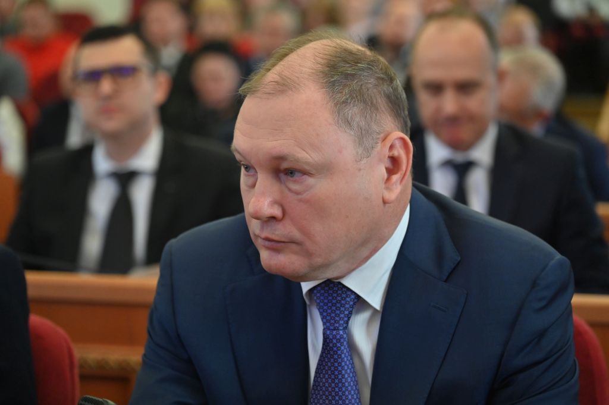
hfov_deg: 17.1
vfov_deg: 11.4
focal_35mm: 120
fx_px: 2028
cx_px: 304
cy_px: 202
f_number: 4
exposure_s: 1/160
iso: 3600
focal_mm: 120
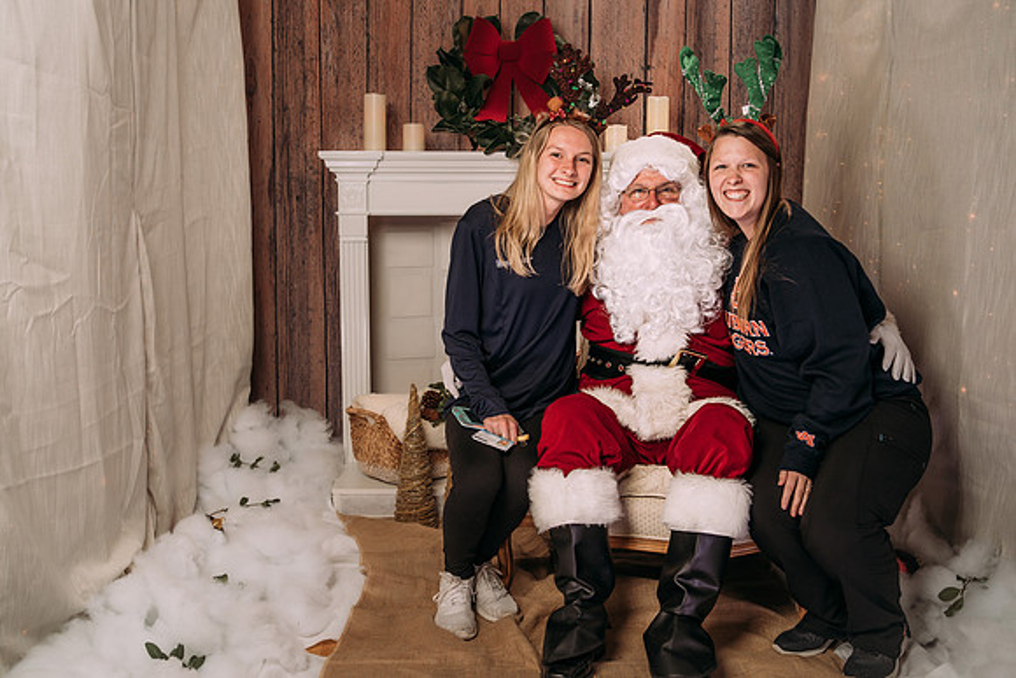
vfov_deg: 32.7
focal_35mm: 41
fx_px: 1154
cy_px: 334
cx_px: 501
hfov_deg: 47.5
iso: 100
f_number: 5
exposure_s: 1/100
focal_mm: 35
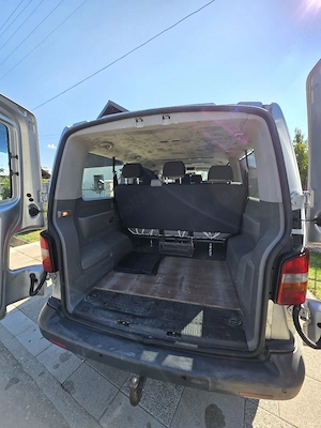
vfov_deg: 106.2
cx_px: 160
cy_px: 214
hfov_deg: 89.9
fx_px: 161
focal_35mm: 13
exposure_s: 1/588
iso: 40
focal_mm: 2.2
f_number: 1.9
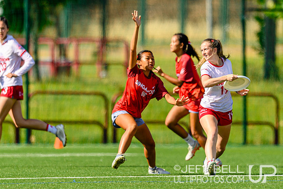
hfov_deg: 2.5
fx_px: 6367
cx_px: 191
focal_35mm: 810
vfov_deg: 1.7
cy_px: 94
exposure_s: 1/1600
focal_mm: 400
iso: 100
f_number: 3.2
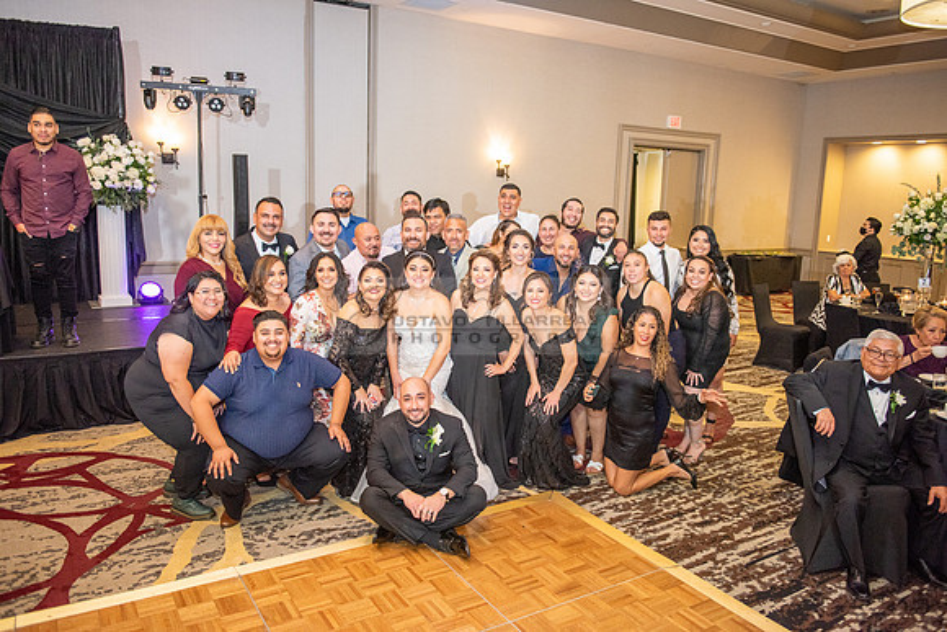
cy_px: 316
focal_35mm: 28
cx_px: 474
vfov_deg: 46.4
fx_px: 737
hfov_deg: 65.5
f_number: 2.8
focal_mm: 28
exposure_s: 1/160
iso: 1600
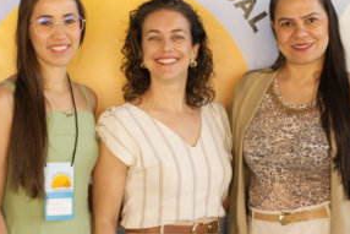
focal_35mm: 147
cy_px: 177
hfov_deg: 13.9
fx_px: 1430
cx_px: 233
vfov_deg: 9.3
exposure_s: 1/100
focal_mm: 35
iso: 320
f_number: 4
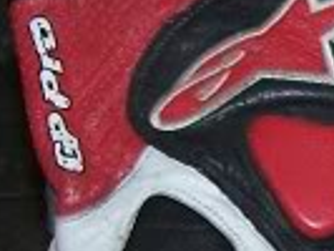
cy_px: 309
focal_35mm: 183
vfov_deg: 8.0
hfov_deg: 10.5
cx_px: 442
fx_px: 1767
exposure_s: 1/60
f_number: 2.8
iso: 140
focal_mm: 6.3
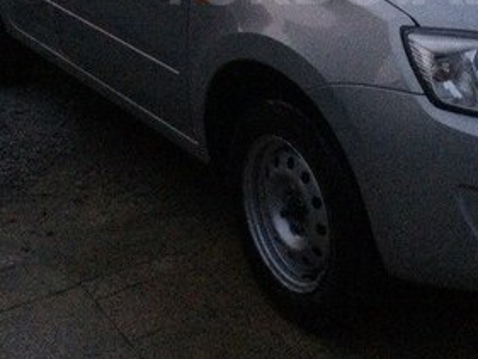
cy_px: -21
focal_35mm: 68
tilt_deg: -14.6
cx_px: 330
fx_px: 939
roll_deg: -1.0
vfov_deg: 20.7
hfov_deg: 28.3
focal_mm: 4.15
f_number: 2.2
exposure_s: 1/17
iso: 640
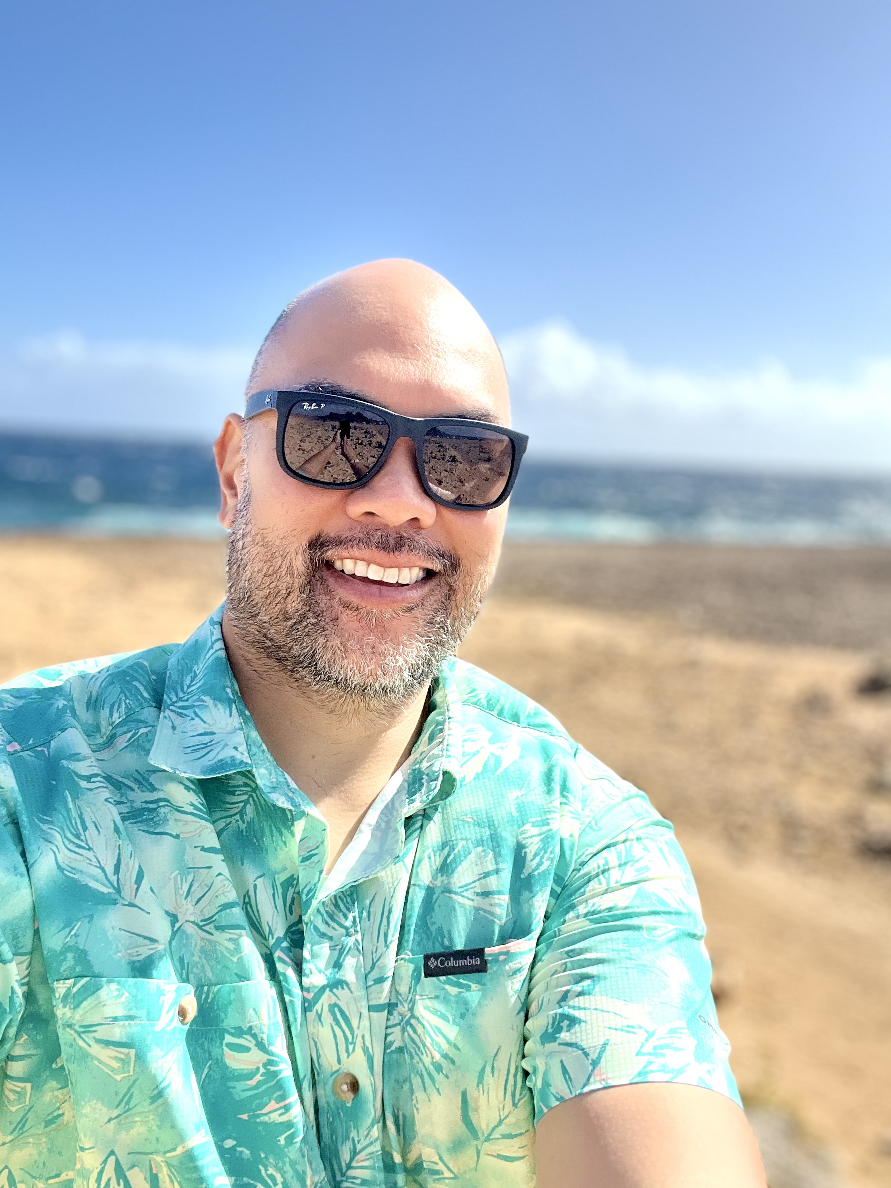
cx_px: 434
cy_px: 601
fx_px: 1064
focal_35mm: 31
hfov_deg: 45.4
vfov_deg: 58.3
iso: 32
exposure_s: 1/885
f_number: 2.2
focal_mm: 2.71
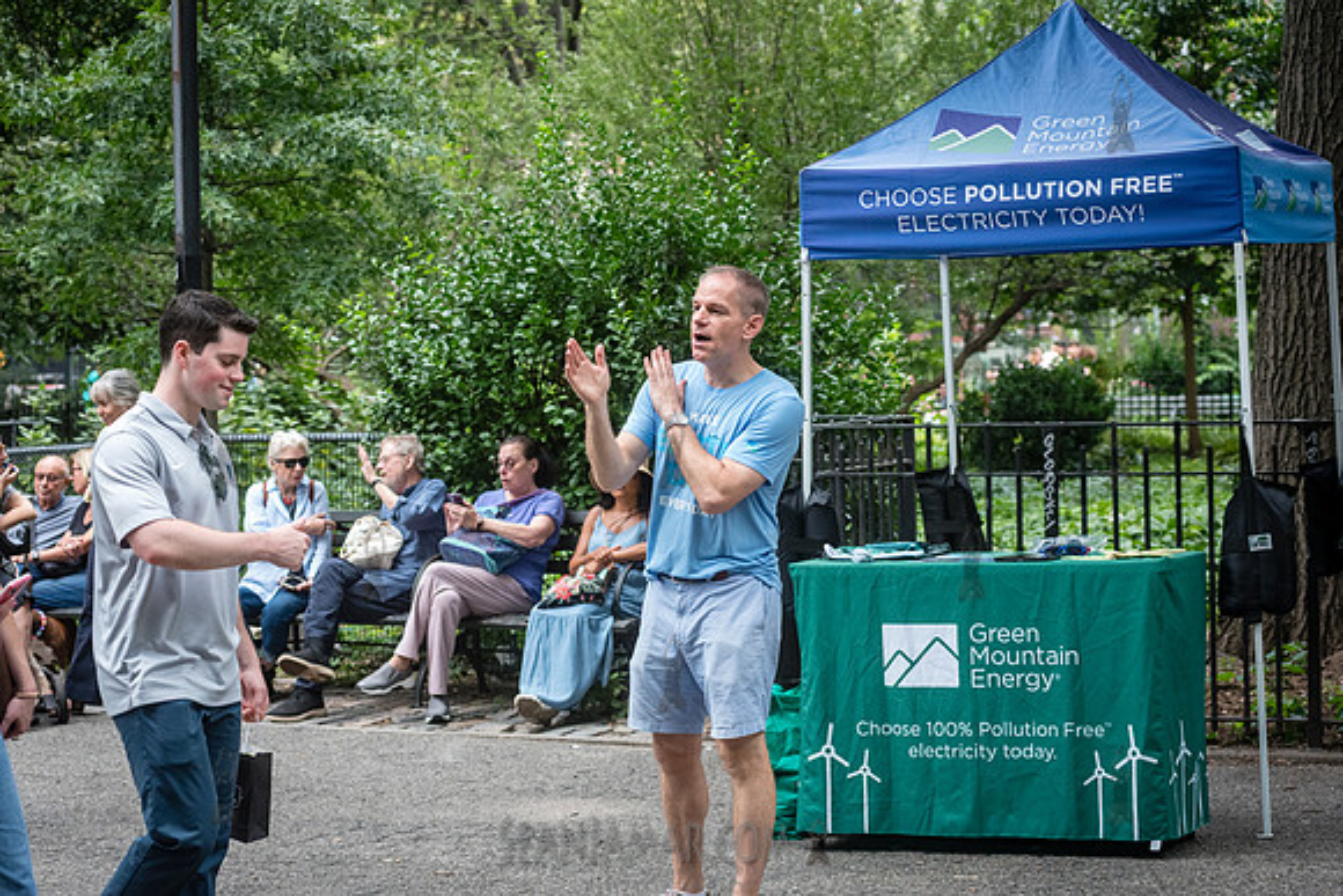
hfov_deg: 24.4
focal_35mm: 83
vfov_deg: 16.4
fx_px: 3105
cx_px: 672
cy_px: 448
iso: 2000
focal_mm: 80
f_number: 5
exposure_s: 1/640
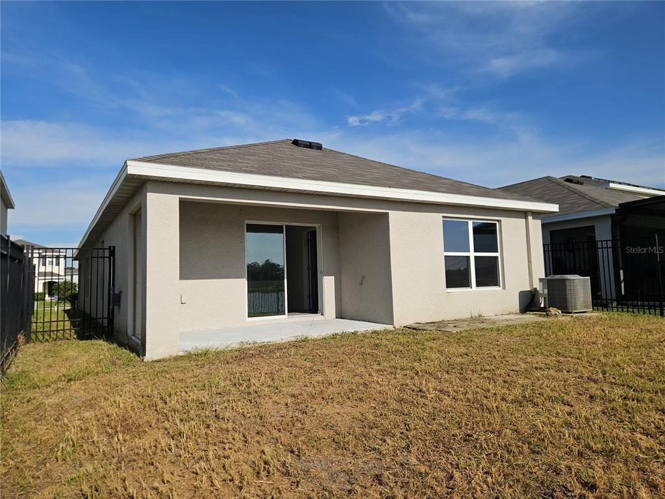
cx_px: 332
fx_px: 442
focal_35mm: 23
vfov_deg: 58.9
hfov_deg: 73.9
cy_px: 250
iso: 25
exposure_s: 1/3026
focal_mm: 5.4
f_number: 1.8
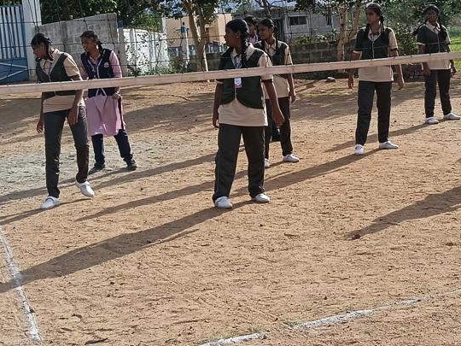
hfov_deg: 26.3
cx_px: 286
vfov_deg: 19.6
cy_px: 39
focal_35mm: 74
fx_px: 985
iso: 64
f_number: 1.8
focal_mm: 3.98
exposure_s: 1/499
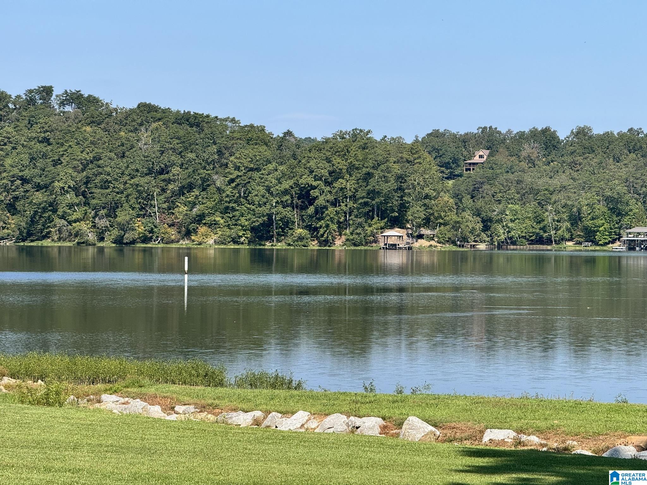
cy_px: 242
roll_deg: -0.1
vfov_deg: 12.3
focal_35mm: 120
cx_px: 324
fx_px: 2243
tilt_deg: +0.2
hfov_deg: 16.4
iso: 50
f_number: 2.8
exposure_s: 1/1064
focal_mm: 15.66
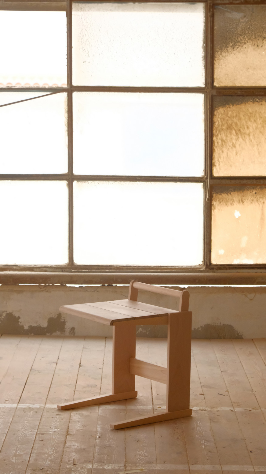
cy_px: 236
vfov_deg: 22.2
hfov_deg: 12.6
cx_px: 132
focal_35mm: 96
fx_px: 1204
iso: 3200
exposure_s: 1/125
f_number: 6.4
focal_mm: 55
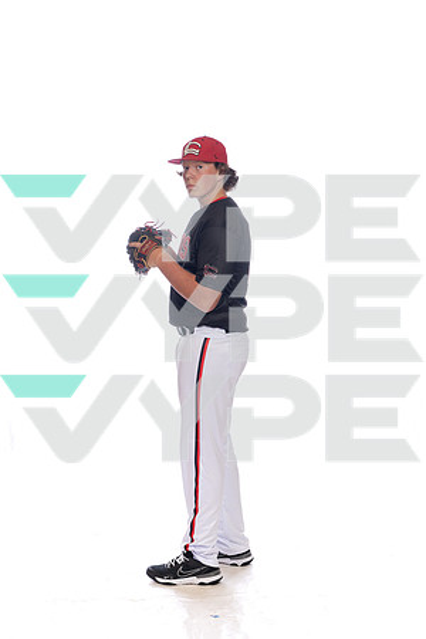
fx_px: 1189
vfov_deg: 30.1
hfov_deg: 20.3
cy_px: 320
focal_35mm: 67
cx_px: 213
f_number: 7.1
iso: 800
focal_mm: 67
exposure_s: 1/250
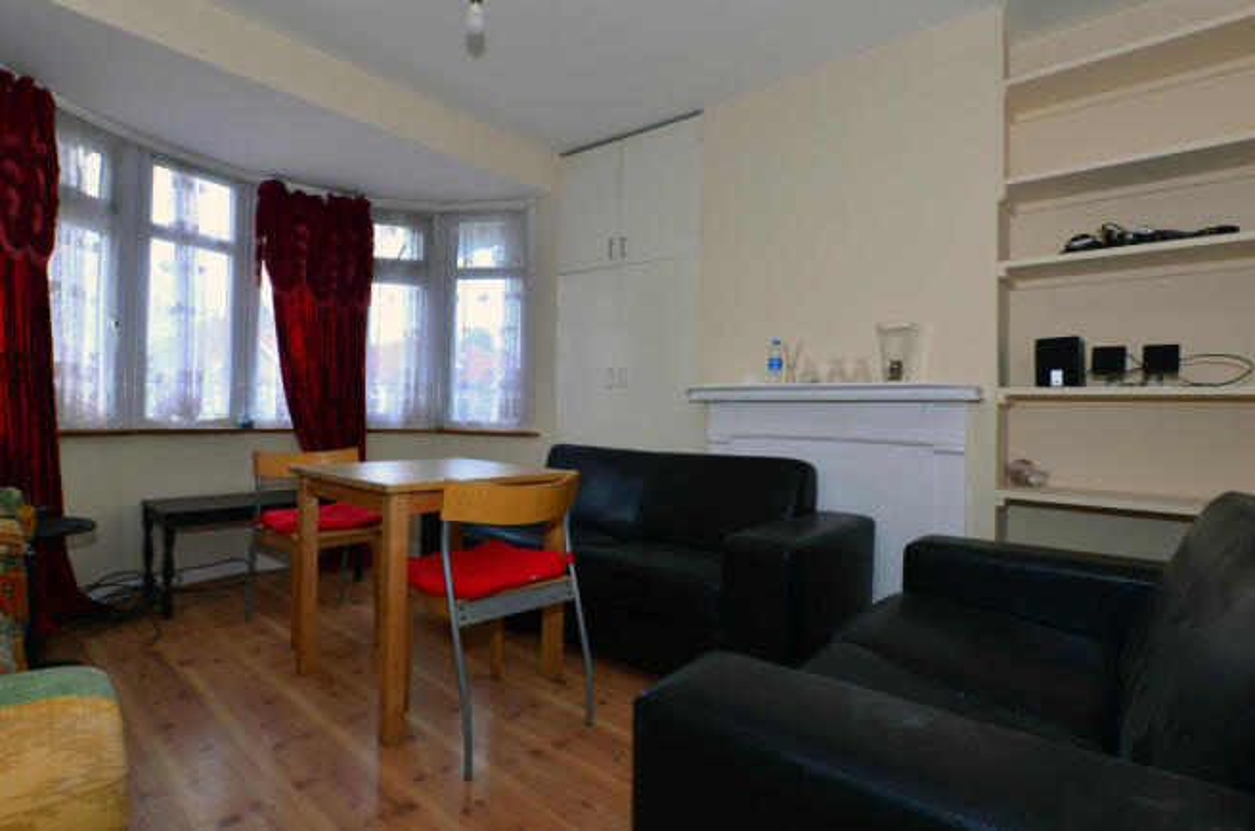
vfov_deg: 77.0
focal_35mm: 15
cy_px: 416
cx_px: 628
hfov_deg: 100.5
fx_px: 522
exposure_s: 1/6
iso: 100
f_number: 9
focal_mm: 10
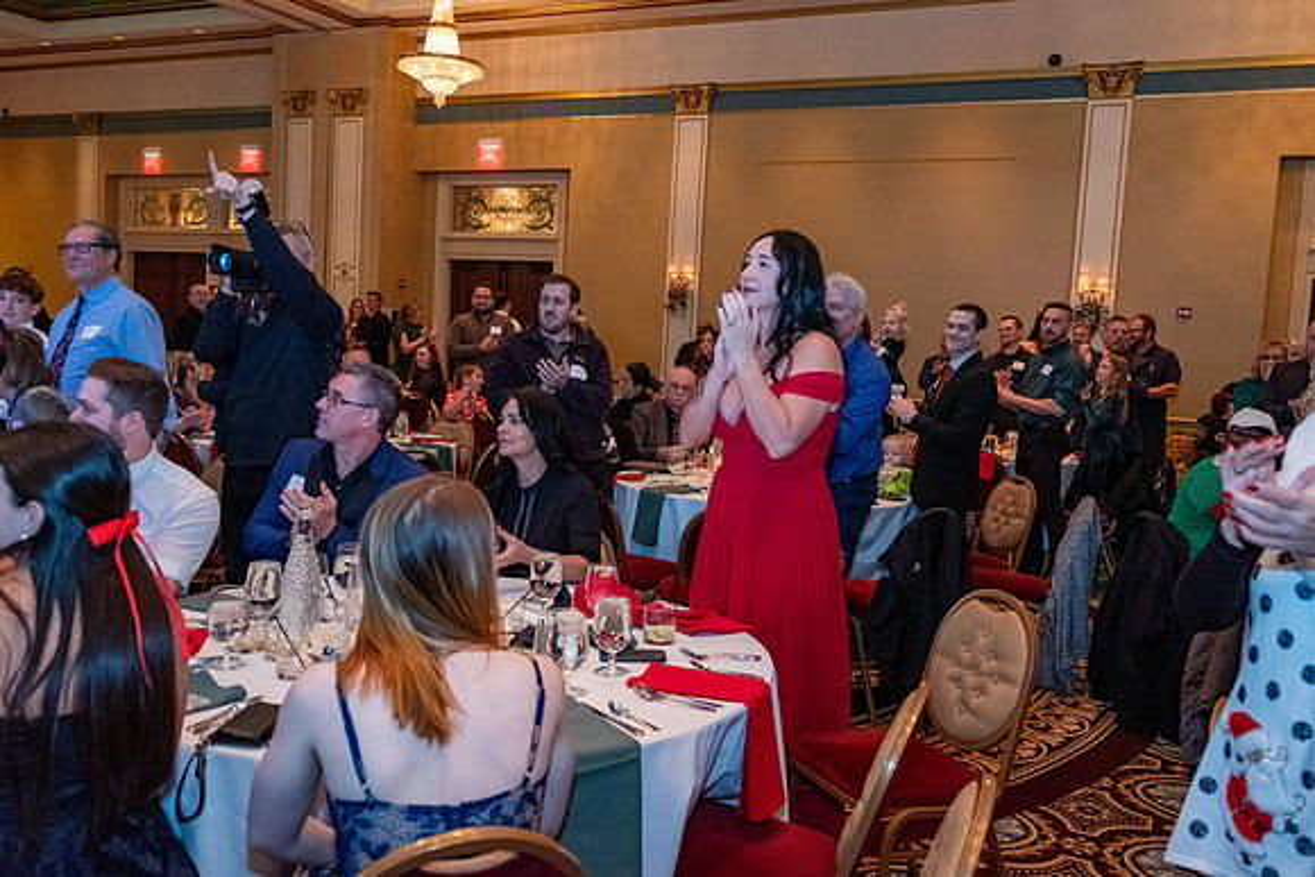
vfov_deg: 45.0
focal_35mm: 29
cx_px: 658
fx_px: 1060
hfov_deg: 63.6
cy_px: 438
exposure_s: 1/125
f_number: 2.8
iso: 2500
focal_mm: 19.6
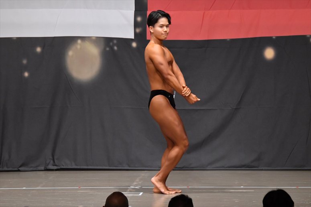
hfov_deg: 9.2
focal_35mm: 225
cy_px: 104
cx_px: 156
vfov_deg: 6.1
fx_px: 1943
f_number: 5.6
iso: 6400
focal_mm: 150
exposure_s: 1/400
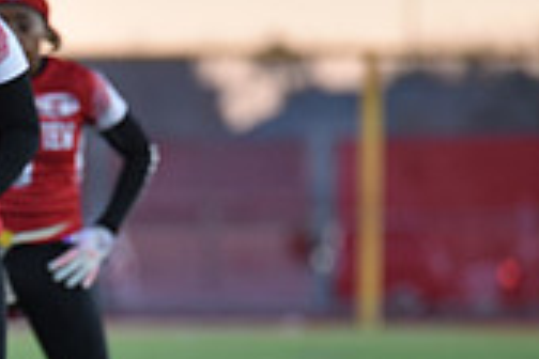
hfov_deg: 3.0
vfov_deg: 2.0
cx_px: -99
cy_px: 309
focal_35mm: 689
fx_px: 10315
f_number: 2.8
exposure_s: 1/500
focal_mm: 200
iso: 800
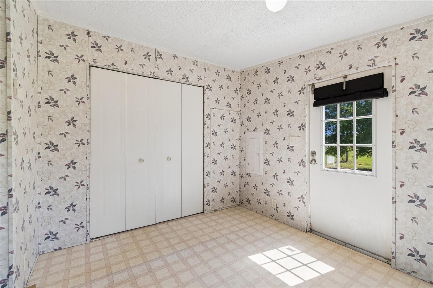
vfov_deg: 77.3
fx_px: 180
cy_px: 144
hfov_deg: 100.4
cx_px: 216
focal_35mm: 15
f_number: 7.1
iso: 100
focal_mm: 10
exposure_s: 1/30
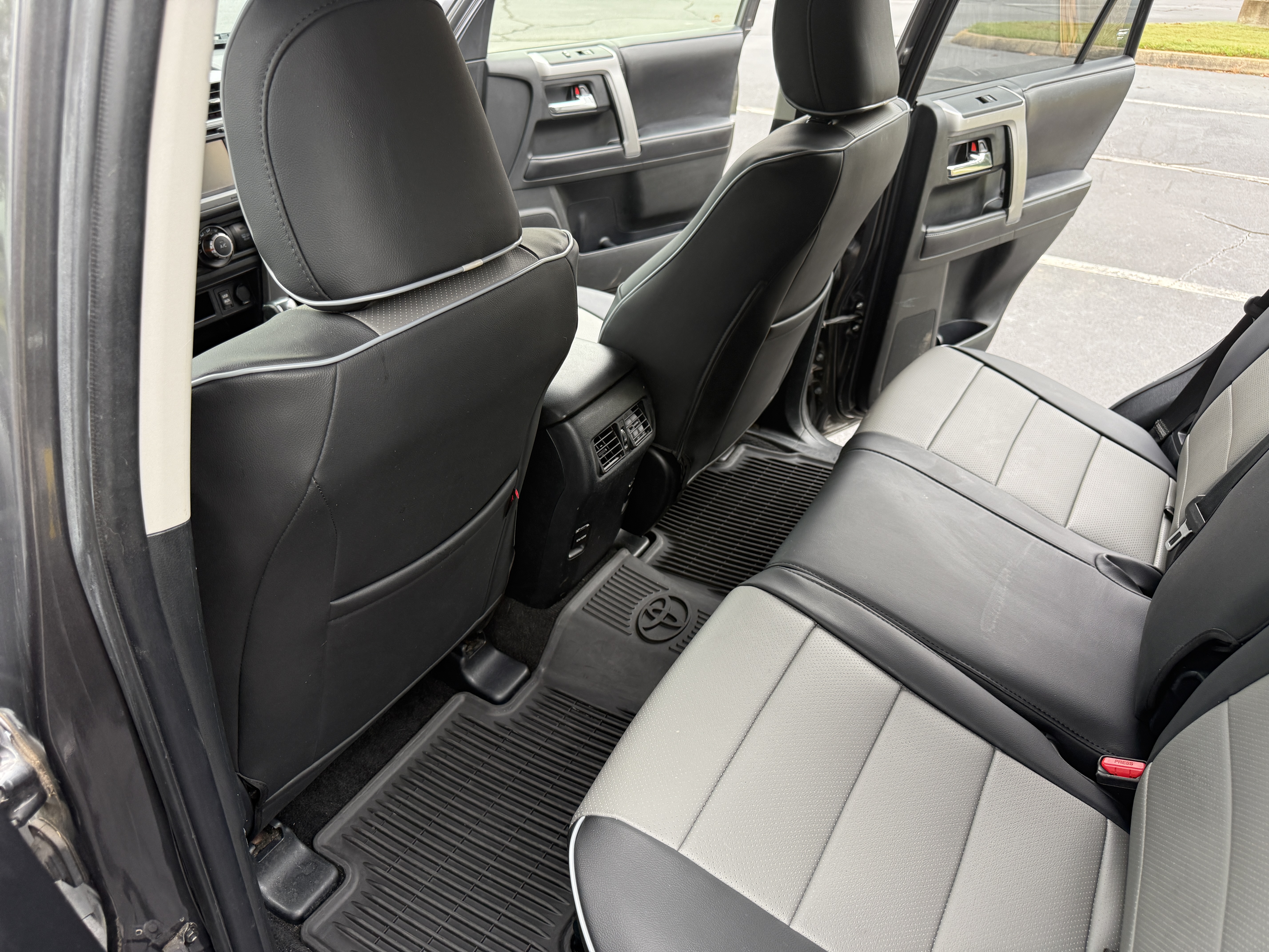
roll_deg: -1.0
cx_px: 634
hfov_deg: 71.6
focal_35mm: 24
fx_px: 880
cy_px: 476
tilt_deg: -34.1
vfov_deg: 56.8
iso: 160
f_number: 1.78
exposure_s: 1/138
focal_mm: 6.76
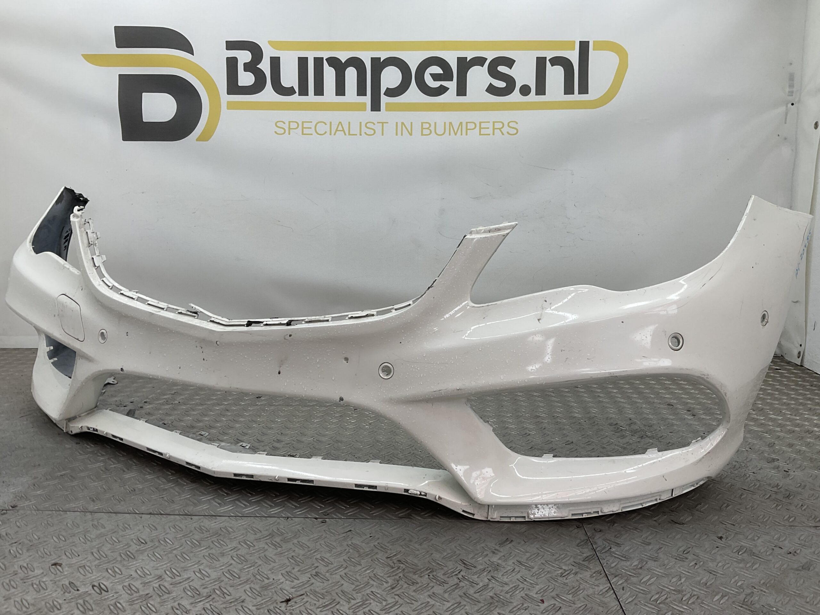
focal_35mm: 29
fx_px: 687
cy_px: 308
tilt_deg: -8.9
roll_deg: -0.5
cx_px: 410
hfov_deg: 61.7
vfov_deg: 48.2
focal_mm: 3
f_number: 1.8
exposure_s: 1/136
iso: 16
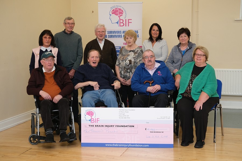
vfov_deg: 25.5
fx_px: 356
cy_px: 80
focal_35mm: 53
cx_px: 121
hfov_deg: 37.5
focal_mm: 35
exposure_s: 1/250
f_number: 3.2
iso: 800
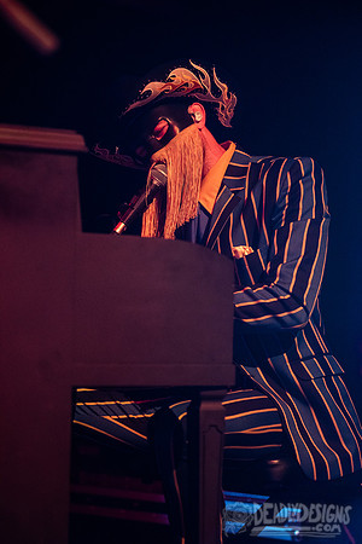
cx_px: 181
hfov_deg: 14.4
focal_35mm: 95
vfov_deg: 21.5
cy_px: 272
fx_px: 1433
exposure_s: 1/160
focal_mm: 95
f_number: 3.2
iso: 3200
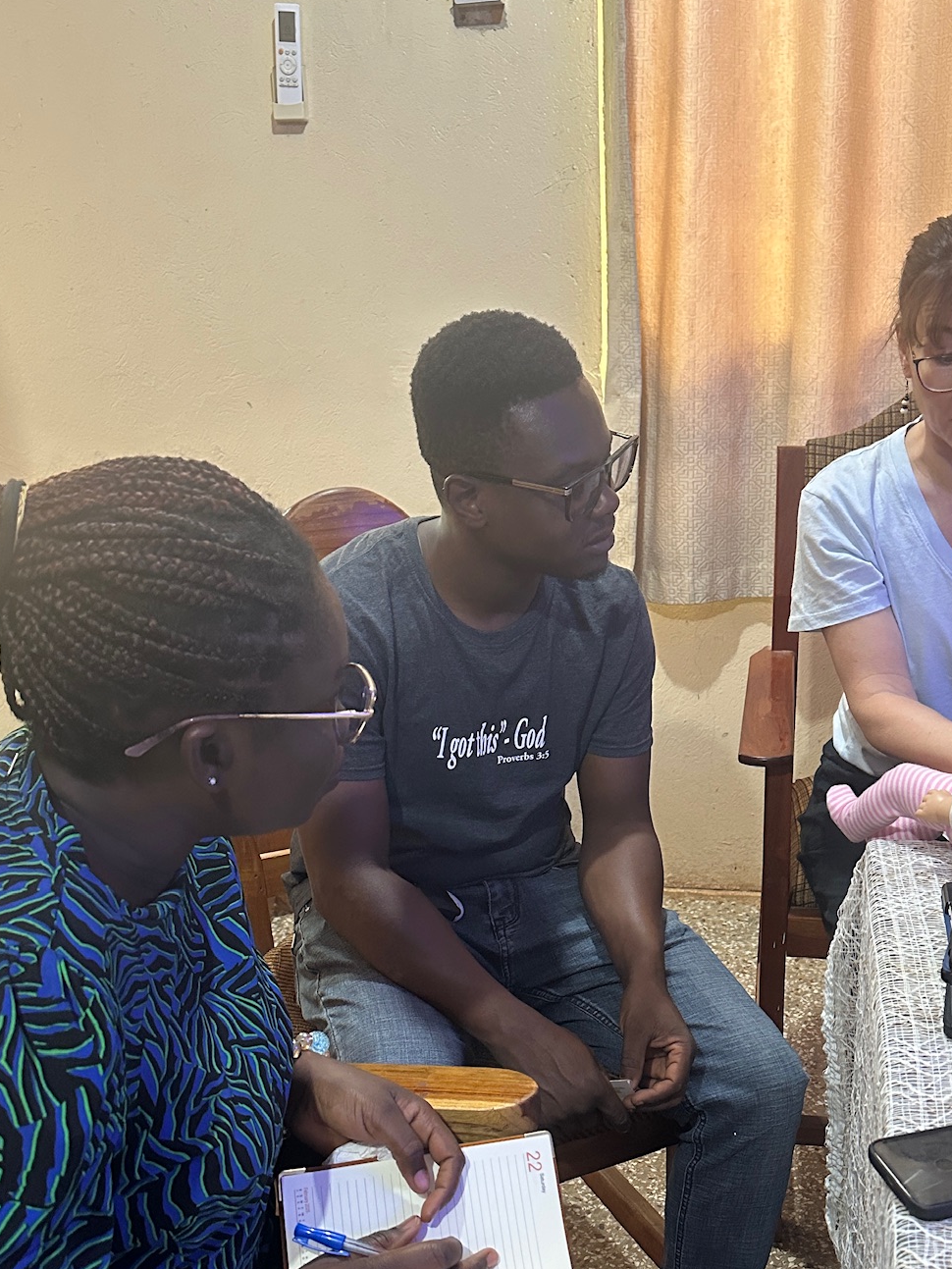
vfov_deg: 48.4
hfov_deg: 37.5
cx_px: 582
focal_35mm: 38
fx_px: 1393
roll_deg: +1.4
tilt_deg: -22.0
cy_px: 819
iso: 500
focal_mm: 6.86
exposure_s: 1/50
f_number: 1.78
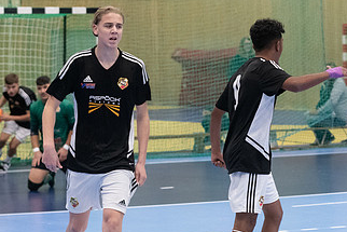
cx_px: 286
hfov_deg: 10.8
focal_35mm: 189
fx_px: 1822
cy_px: 154
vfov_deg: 7.3
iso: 6400
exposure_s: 1/500
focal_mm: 70
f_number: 3.5
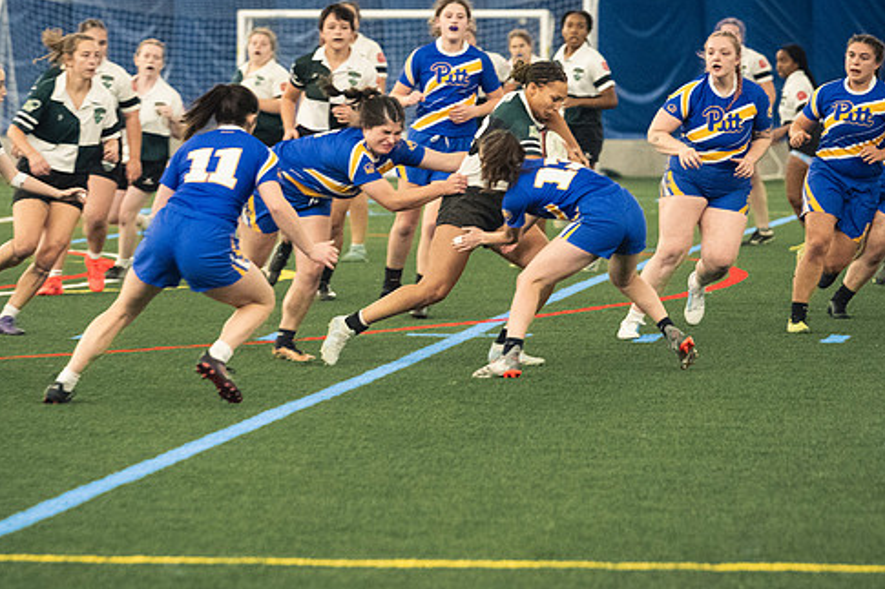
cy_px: 286
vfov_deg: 5.9
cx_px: 422
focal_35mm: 233
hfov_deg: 8.8
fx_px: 5726
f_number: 2.8
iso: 9000
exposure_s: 1/500
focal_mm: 130
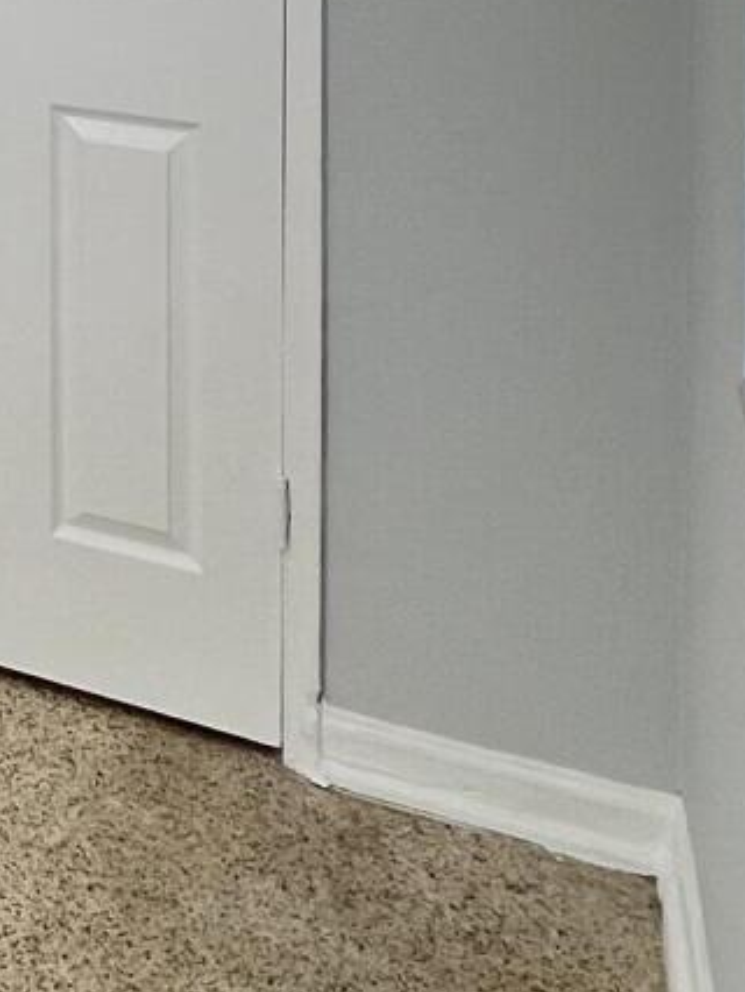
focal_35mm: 61
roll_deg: +0.5
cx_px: -622
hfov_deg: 18.4
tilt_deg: -1.2
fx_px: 1749
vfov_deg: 25.8
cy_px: -387
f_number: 1.8
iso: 125
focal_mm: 1.57
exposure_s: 1/99
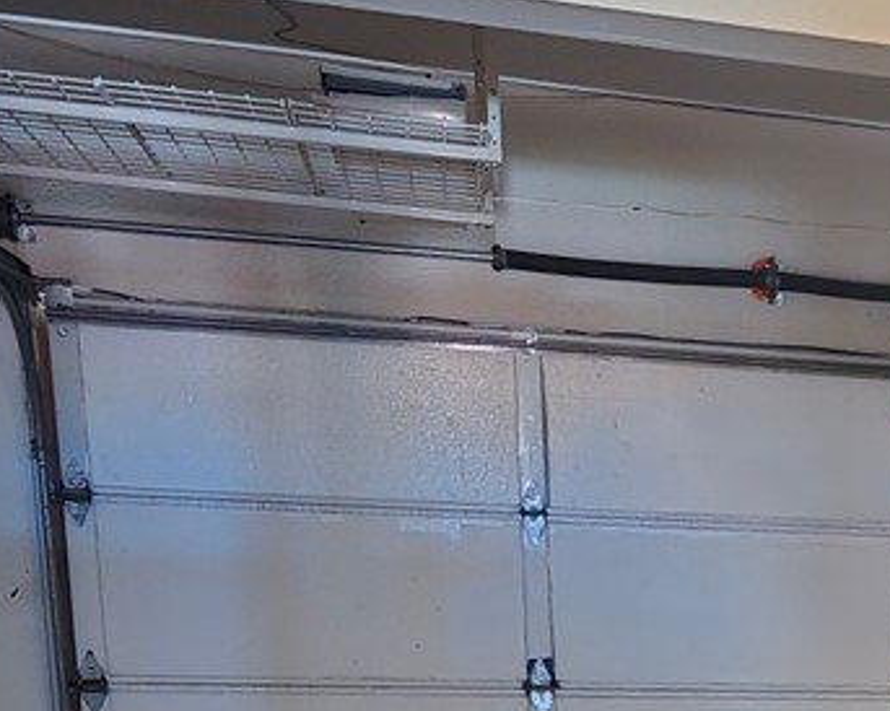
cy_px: 926
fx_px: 1764
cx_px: 1175
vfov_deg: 20.7
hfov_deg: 24.5
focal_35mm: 67
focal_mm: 6.3
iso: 2000
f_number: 1.7
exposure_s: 1/20
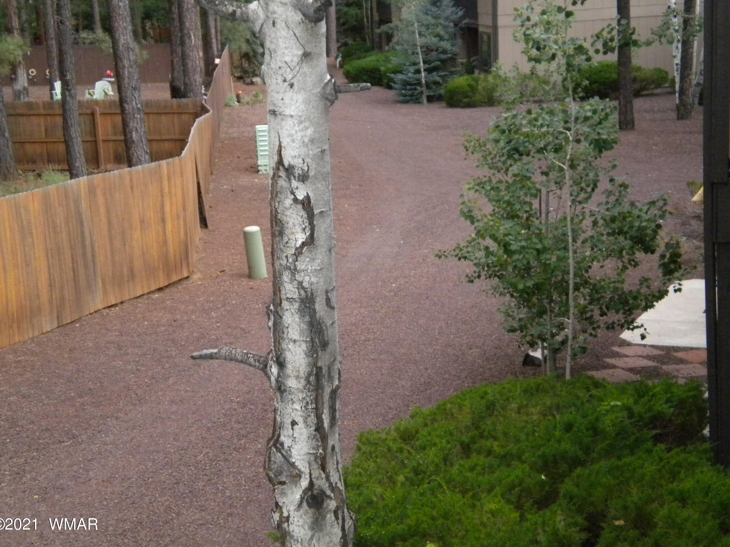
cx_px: 367
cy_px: 268
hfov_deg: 27.8
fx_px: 1476
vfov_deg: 21.0
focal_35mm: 70
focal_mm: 12.3
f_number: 4.6
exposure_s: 1/60
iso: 686
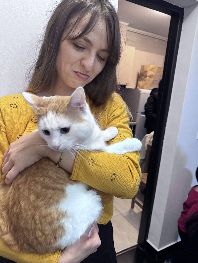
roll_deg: -3.9
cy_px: 135
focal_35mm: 25
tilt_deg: -12.8
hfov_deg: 54.9
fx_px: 191
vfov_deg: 69.4
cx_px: 98
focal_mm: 6.76
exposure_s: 1/50
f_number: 1.78
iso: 400
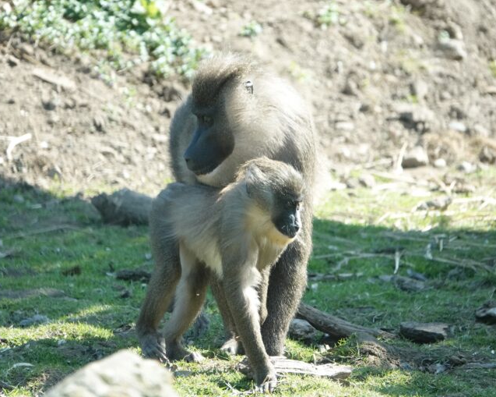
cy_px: 198
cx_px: 263
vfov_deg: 2.9
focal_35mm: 540
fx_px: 7923
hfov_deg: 3.6
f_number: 4
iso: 1250
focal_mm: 174.93
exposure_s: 1/1250
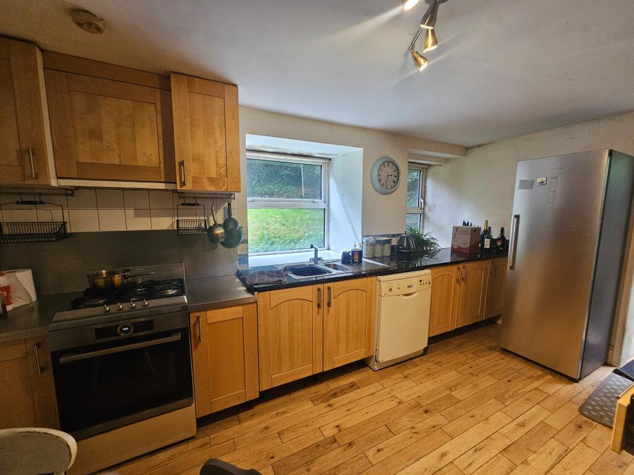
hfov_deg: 106.2
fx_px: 238
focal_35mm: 13
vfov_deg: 89.9
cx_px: 317
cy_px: 238
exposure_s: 1/50
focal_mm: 2.2
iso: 320
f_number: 2.2
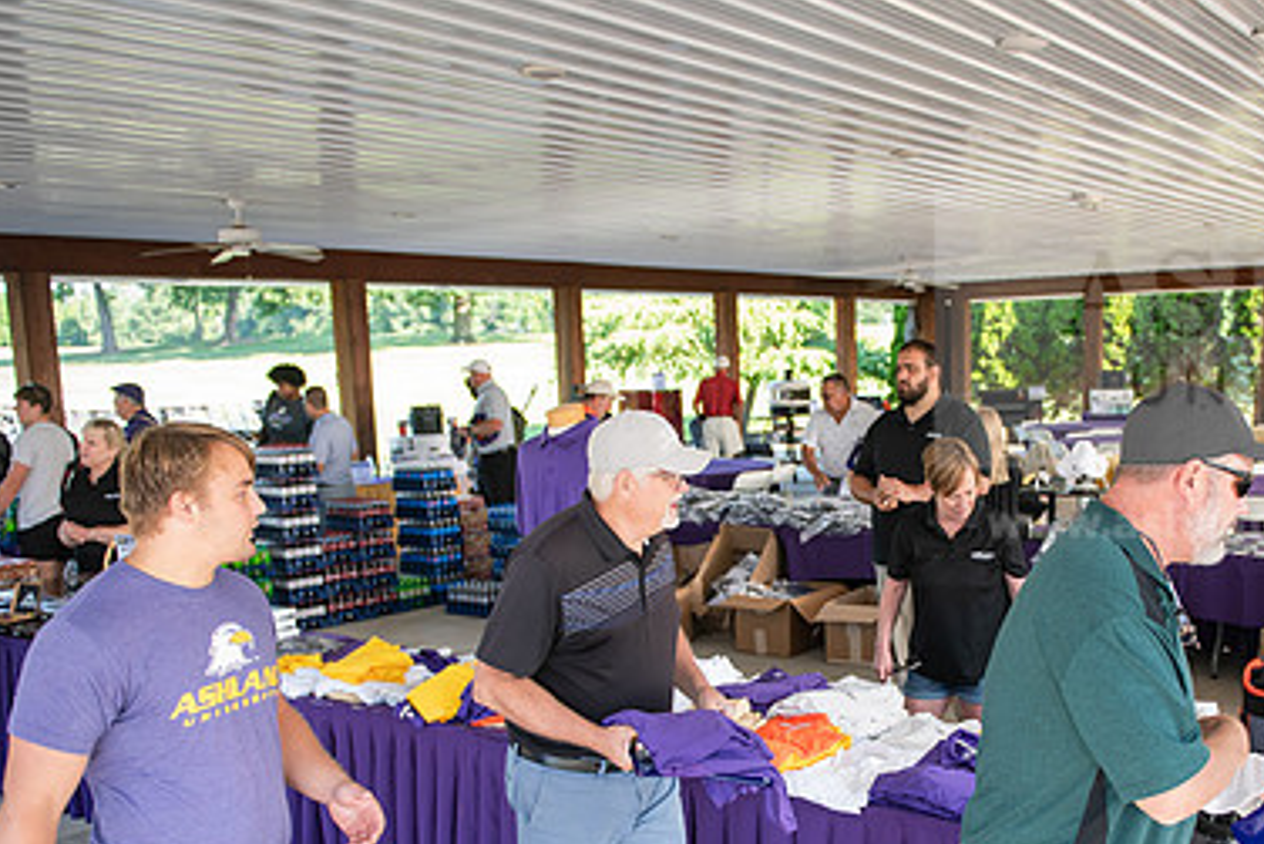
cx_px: 834
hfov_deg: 51.0
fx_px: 1300
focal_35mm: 37
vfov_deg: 35.4
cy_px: 593
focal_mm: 24
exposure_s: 1/200
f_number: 3.2
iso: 250
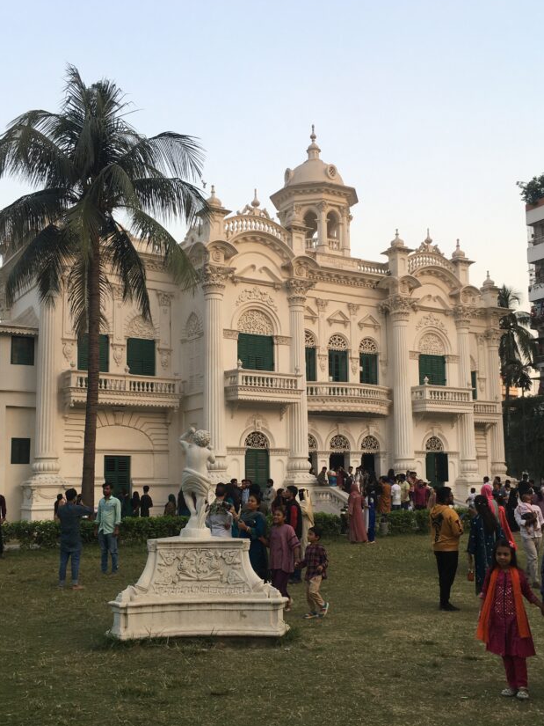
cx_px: 224
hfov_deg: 39.5
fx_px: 754
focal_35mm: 36
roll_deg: +0.7
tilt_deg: +6.1
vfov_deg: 51.1
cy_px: 429
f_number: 2.2
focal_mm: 4.15
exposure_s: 1/150
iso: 25
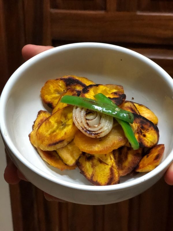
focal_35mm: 57
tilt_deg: -20.8
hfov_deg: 25.7
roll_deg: +0.6
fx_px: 380
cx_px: 86
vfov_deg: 33.8
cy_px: 116
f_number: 2.8
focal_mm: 6.6
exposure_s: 1/30
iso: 400
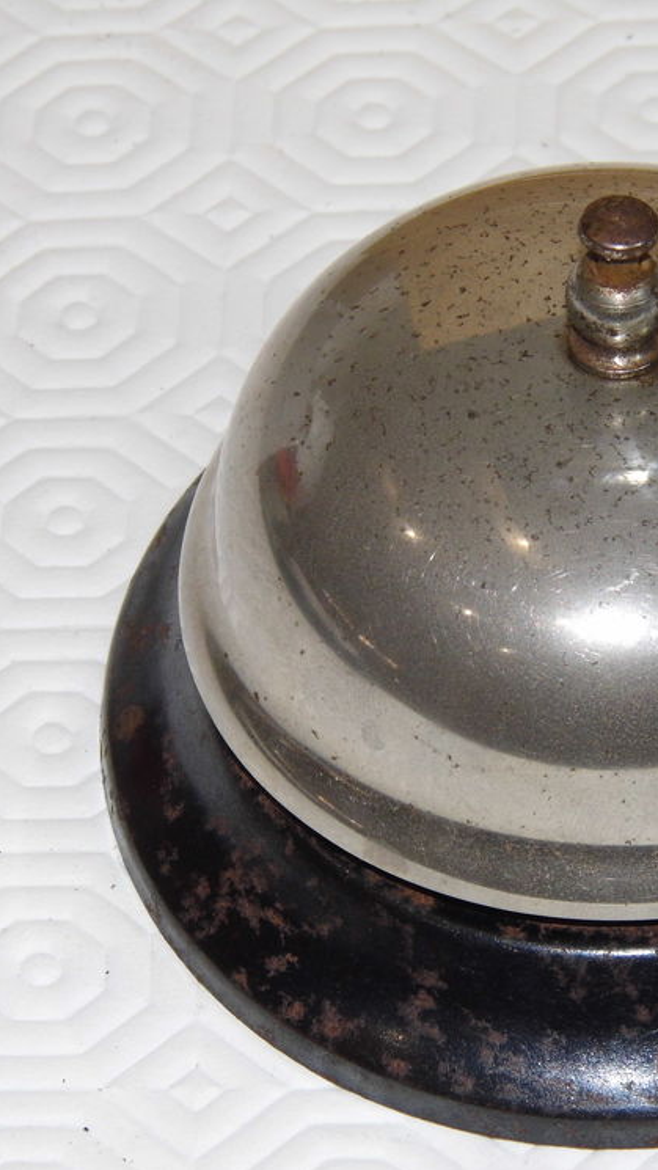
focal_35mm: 193
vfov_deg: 11.2
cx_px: 594
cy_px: 587
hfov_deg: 6.3
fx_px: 5987
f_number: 4.7
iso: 100
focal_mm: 23.6
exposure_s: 1/60
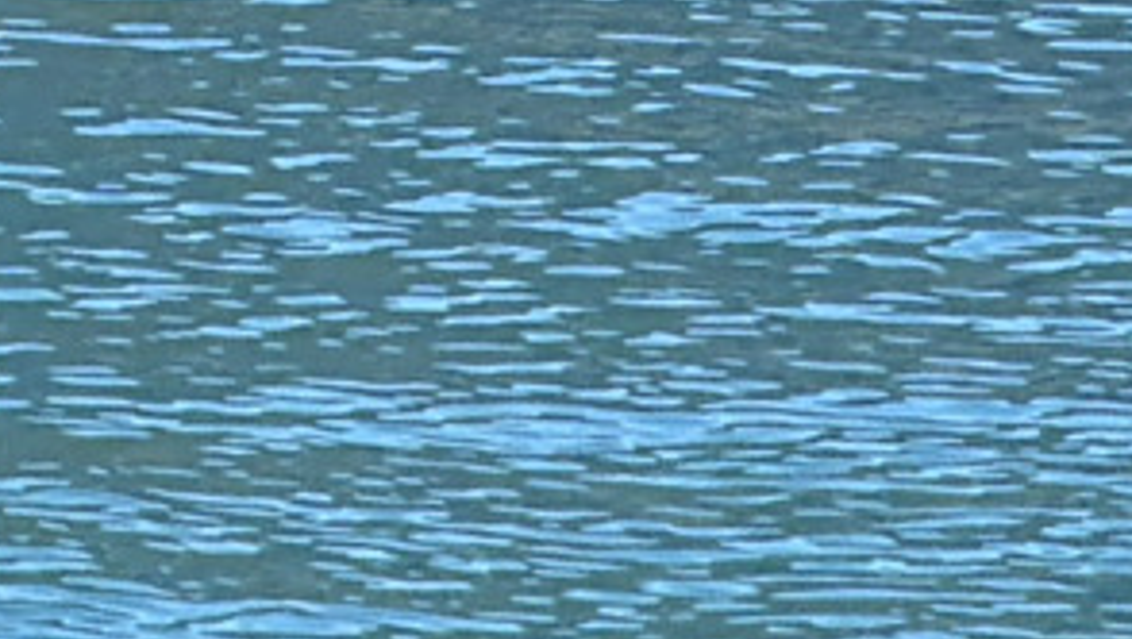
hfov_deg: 2.9
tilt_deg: -2.3
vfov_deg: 1.6
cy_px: -1863
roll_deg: -1.4
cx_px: 1332
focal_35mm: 740
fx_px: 22232
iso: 50
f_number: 2.8
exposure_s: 1/545
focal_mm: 16.89
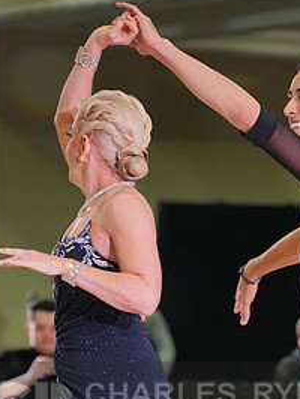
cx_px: 178
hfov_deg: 4.8
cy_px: 412
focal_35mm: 310
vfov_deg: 6.4
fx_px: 3576
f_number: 4
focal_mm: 148
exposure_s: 1/400
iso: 2000
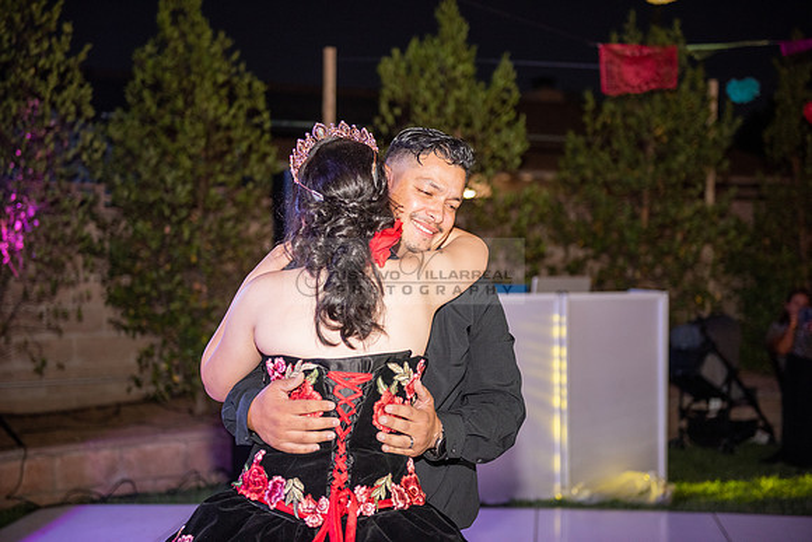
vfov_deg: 24.6
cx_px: 406
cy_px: 271
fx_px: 1241
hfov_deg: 36.2
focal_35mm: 55
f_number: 2.8
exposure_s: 1/200
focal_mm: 55
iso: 1600
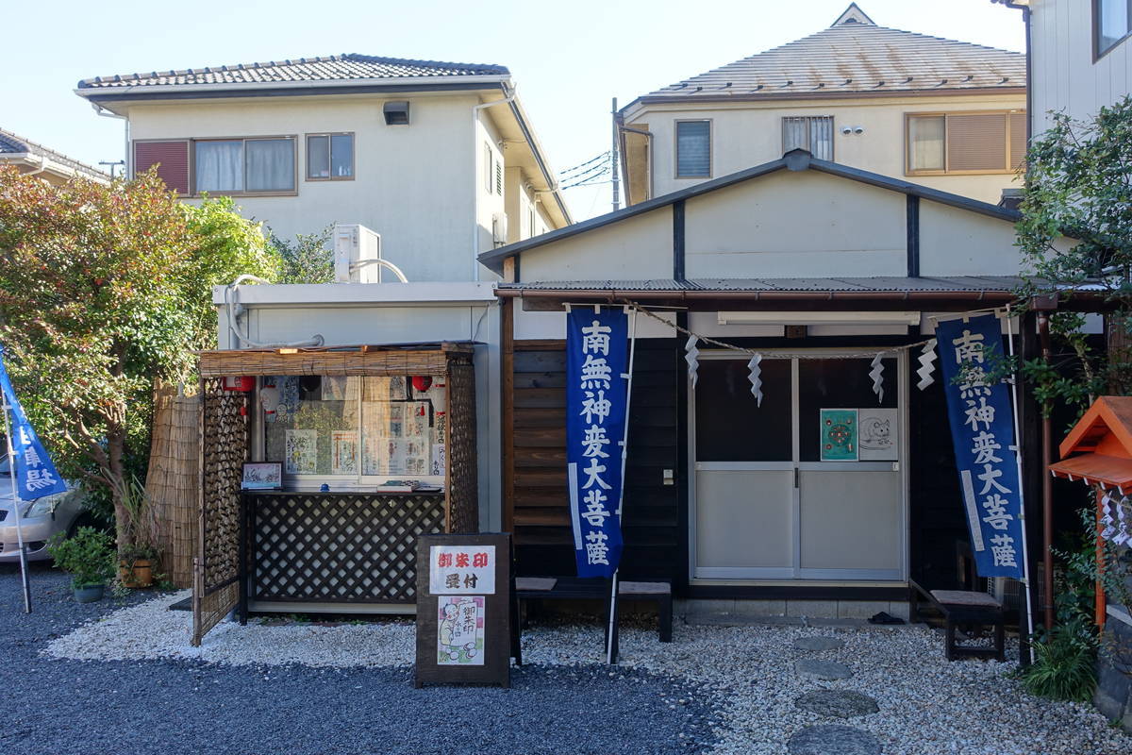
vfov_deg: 40.0
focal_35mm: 33
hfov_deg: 57.2
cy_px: 378
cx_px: 566
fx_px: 1038
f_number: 4
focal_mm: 12.2
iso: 125
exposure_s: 1/160
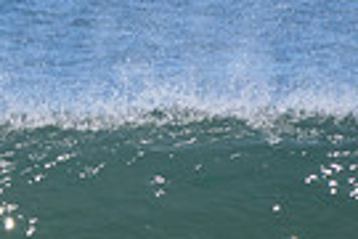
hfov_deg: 0.6
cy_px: 381
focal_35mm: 3213
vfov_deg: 0.4
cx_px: -188
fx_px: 31949
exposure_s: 1/2000
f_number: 5.6
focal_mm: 500
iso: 400
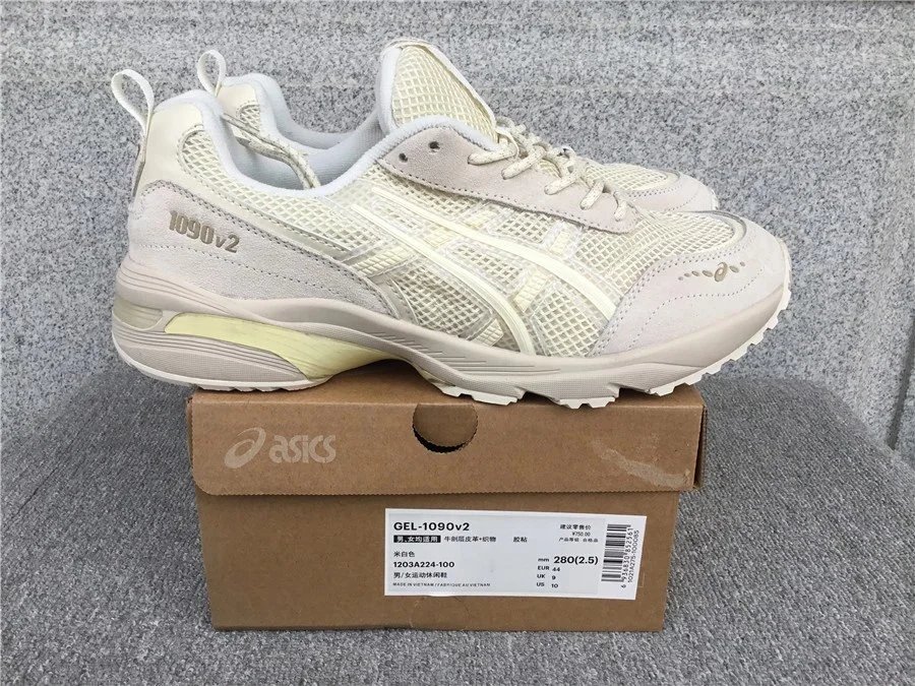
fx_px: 819
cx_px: 458
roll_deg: -0.3
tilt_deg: -20.1
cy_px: 343
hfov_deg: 58.4
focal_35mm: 31
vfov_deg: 45.4
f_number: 2.4
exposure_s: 1/247
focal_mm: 3.3
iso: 25
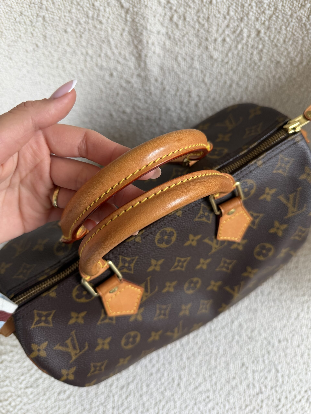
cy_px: 207
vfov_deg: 71.6
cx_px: 156
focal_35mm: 24
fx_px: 287
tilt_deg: -74.8
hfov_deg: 56.8
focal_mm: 6.76
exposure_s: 1/121
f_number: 1.78
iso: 100
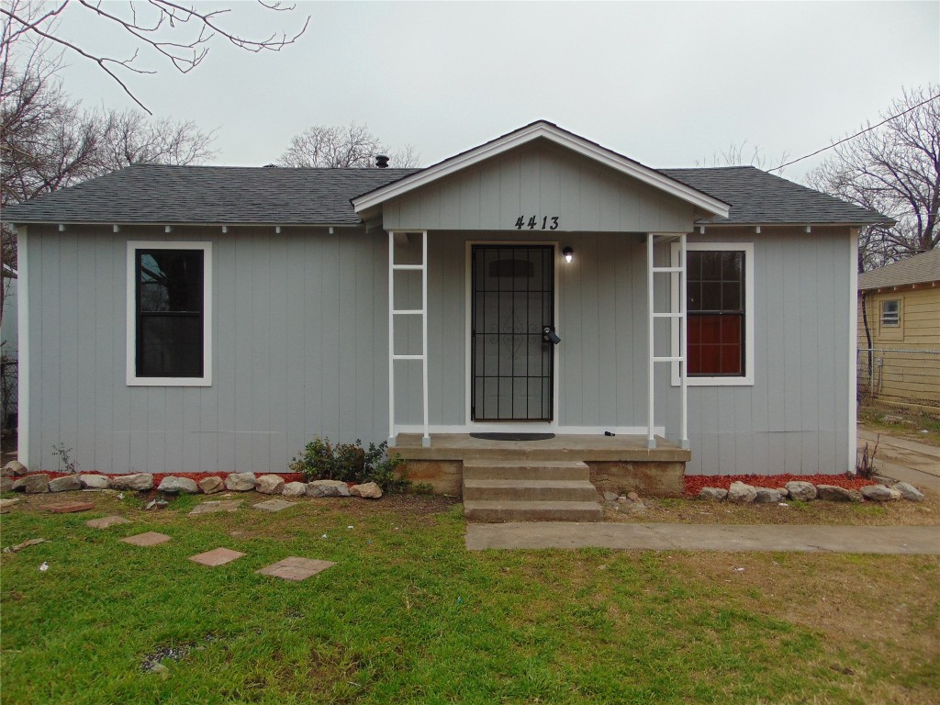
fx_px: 679
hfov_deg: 69.4
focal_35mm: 25
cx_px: 470
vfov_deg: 54.9
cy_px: 352
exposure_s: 1/640
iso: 80
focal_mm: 4.5
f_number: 3
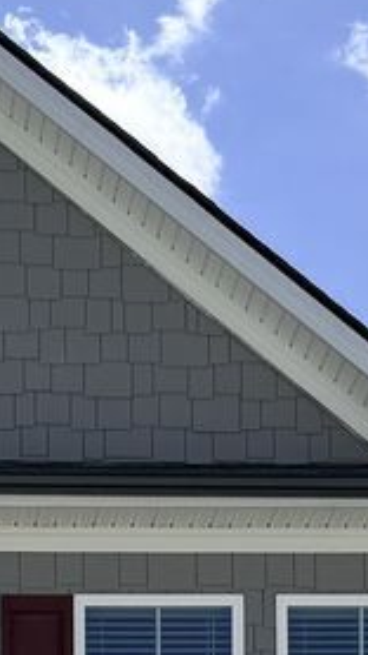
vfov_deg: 13.5
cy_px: 1206
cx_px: -55
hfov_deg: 8.5
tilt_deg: +6.3
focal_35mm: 141
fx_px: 2450
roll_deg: -0.3
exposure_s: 1/6173
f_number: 1.78
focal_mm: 6.76
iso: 100
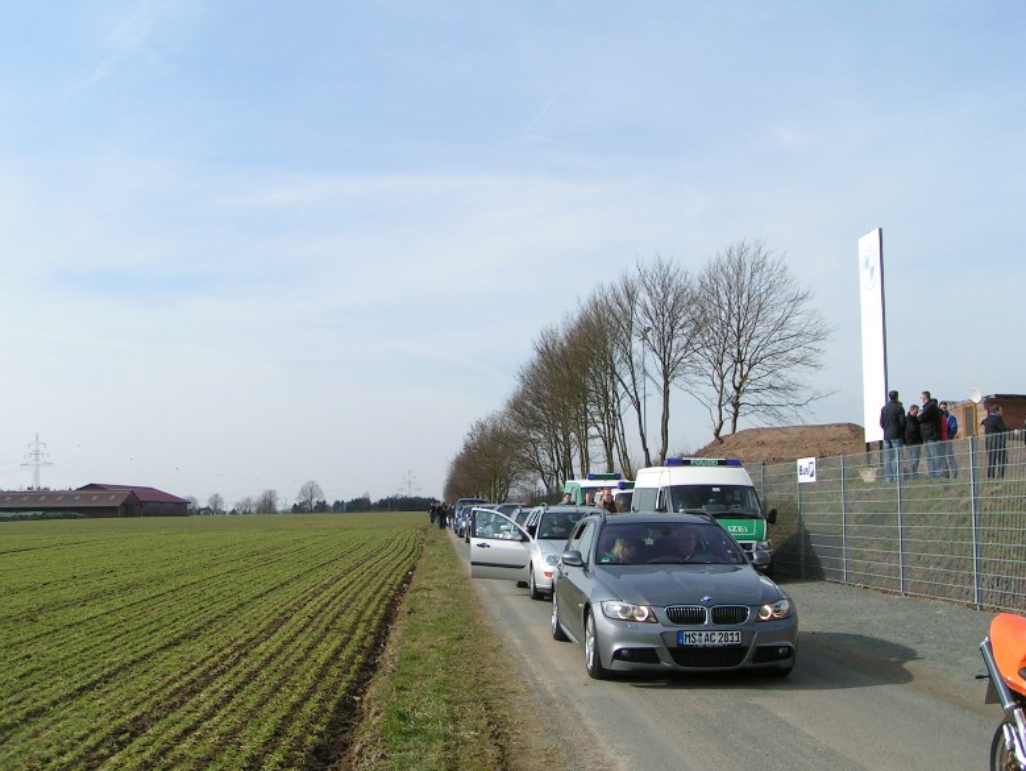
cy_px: 386
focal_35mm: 39
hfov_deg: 47.8
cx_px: 503
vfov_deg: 36.8
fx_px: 1156
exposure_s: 1/400
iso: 50
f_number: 5.6
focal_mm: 5.8
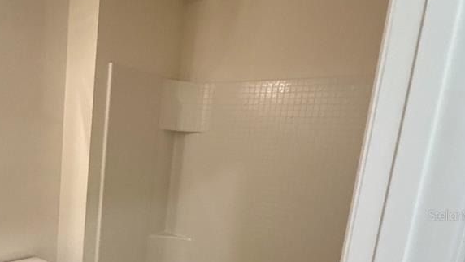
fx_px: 395
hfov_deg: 58.1
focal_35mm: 32
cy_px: 215
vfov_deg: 35.4
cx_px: 120
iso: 320
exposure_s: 1/60
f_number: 2.2
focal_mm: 2.22
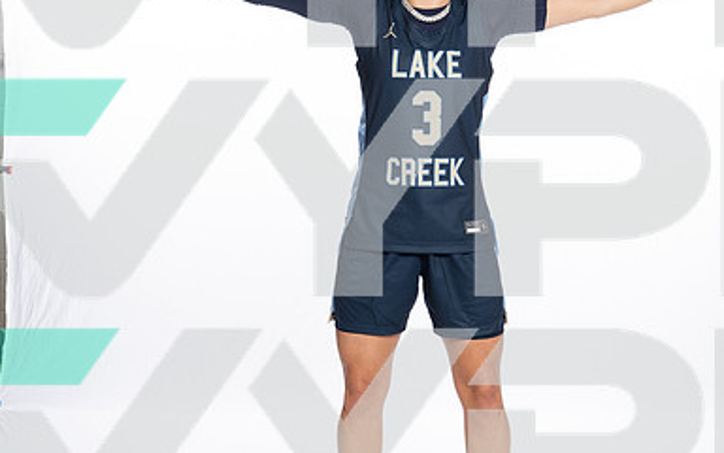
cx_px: 343
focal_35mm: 92
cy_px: 191
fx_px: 1815
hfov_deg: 22.6
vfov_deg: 14.2
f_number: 8
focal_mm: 50
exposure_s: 1/250
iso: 800
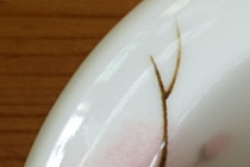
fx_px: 1854
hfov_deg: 6.9
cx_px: 765
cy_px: 92
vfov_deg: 5.1
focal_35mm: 267
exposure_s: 1/8
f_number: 7.1
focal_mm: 35
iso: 80
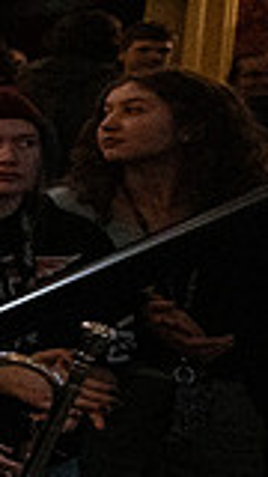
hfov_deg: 10.9
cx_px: -572
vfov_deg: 38.6
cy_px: 146
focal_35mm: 53
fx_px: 670
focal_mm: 14
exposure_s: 1/400
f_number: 4
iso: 32000
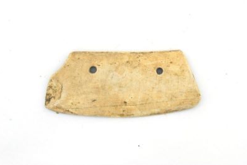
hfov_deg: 24.3
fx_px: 573
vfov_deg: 16.4
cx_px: 123
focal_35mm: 84
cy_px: 82
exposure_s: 1.3
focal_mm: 55
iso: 100
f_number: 11
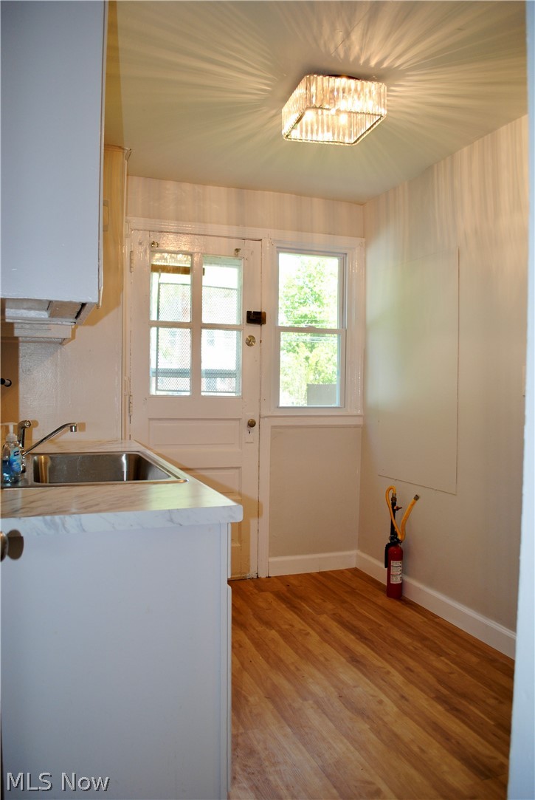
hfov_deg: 48.1
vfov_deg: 67.3
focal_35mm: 27
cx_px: 268
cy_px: 400
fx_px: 600
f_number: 3.5
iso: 200
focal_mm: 18
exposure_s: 1/80
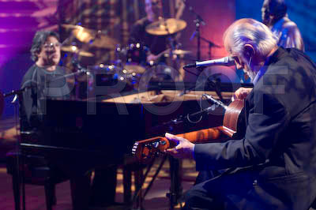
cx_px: 158
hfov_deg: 24.2
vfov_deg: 16.2
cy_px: 105
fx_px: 737
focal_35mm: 84
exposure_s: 1/50
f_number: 2.8
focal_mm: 56
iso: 800
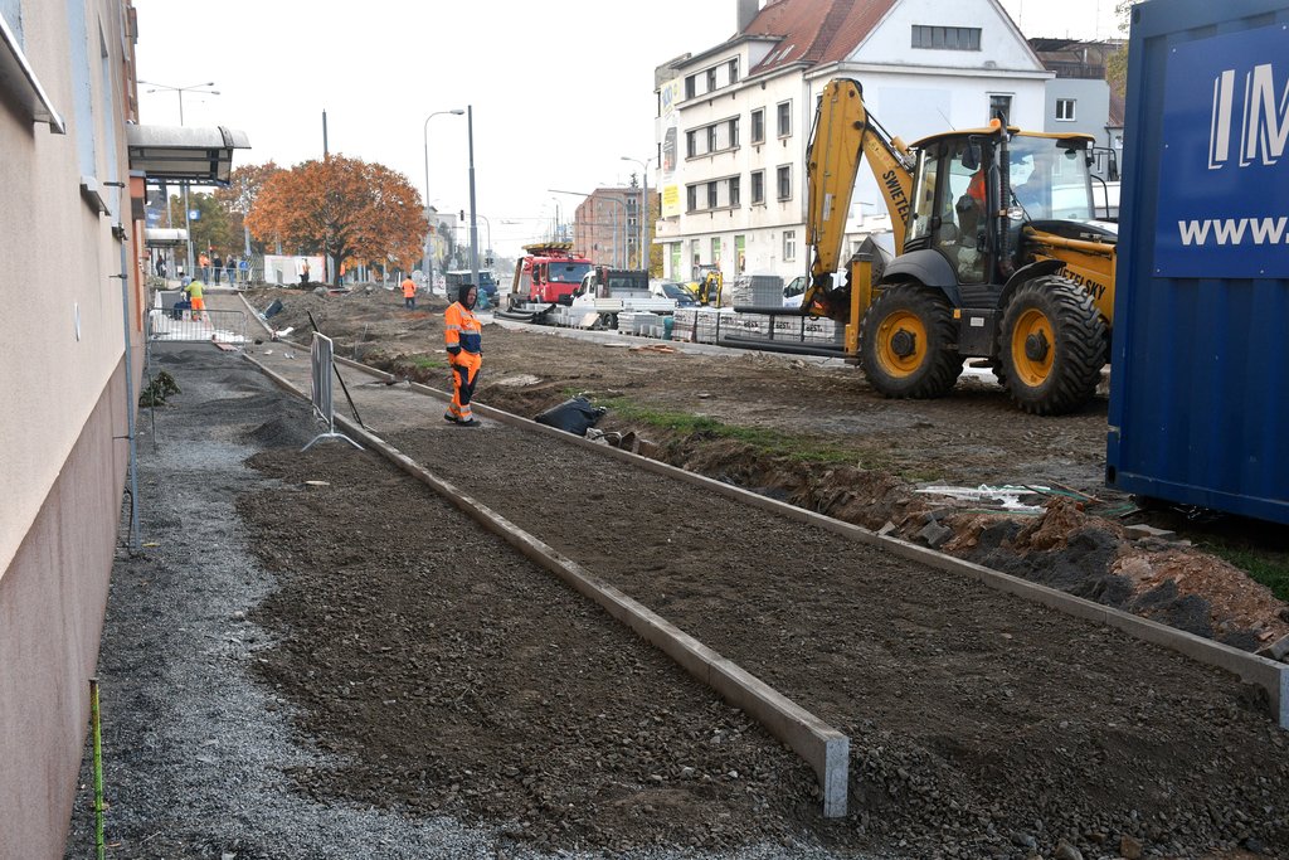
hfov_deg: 49.5
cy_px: 430
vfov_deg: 34.2
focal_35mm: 39
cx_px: 644
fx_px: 1397
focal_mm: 26
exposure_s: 1/200
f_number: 7.1
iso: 500
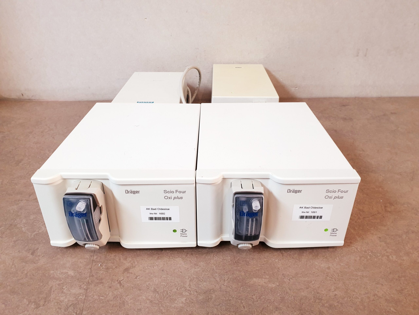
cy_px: 158
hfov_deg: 67.3
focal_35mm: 26
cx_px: 210
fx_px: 315
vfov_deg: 53.1
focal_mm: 4.3
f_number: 2.4
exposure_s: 1/50
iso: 250
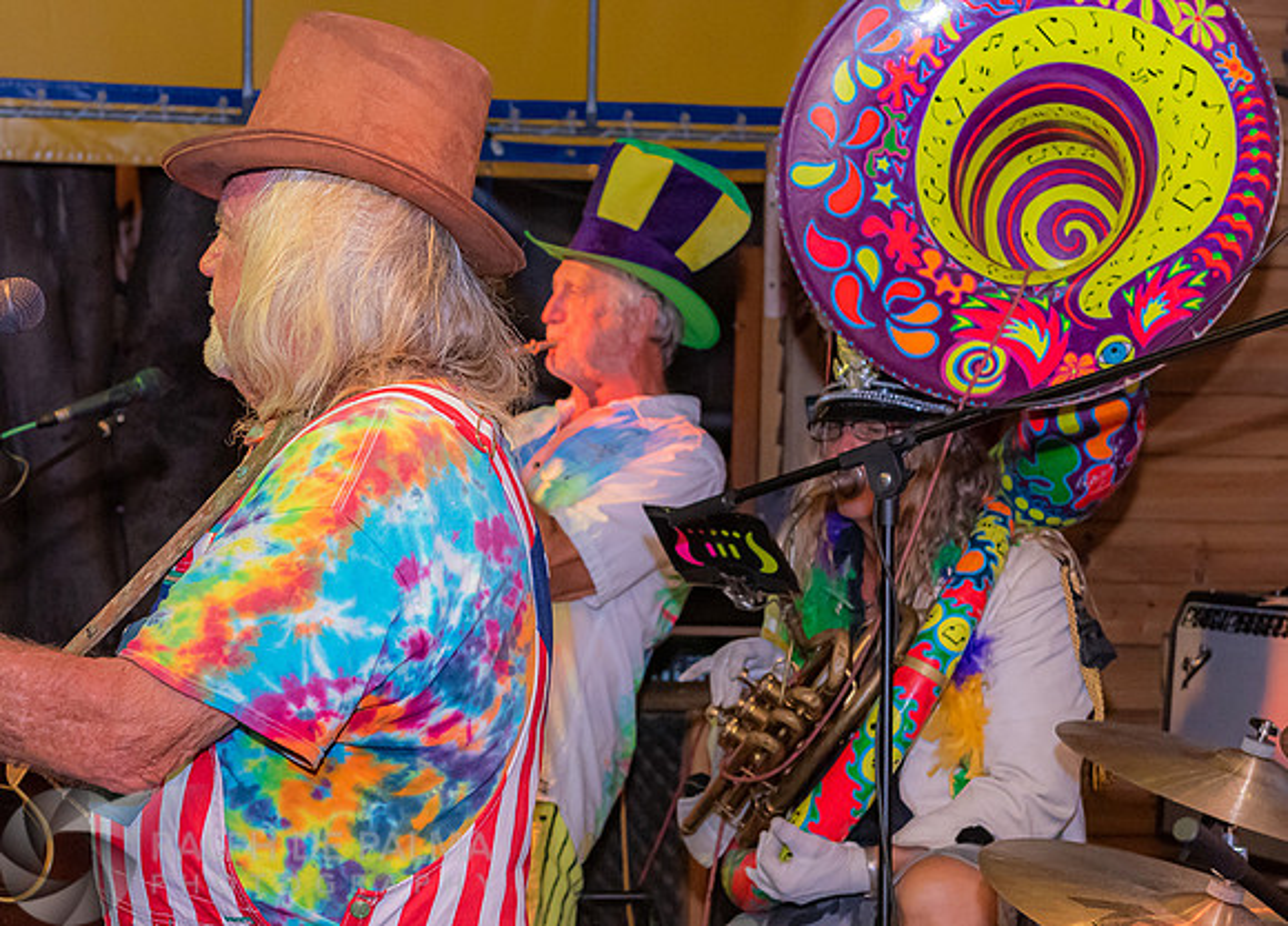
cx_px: 500
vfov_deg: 16.1
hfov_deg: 22.2
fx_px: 3281
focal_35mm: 89
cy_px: 444
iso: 2000
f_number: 5.6
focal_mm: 56
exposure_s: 1/160
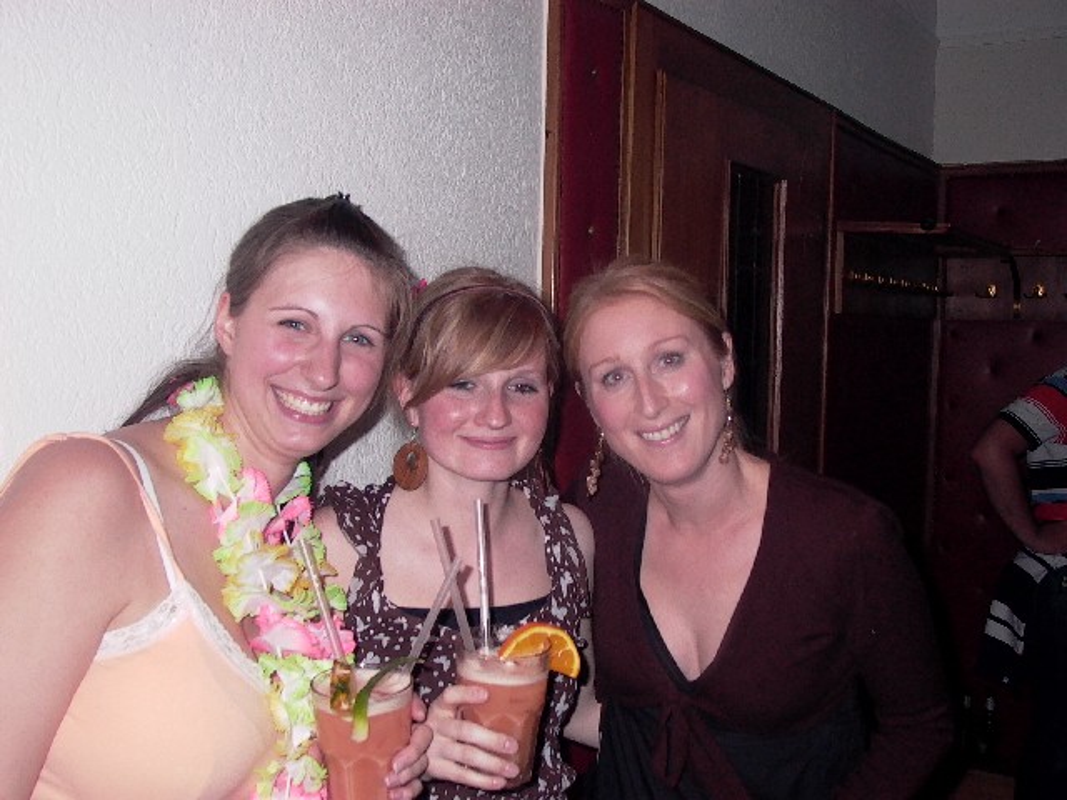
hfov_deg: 49.0
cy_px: 400
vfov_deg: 37.7
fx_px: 1171
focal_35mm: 38
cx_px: 534
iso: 100
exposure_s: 1/64.2
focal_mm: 8.19
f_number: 2.13
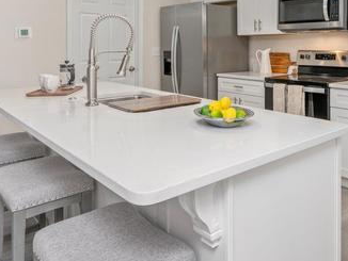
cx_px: 245
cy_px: 47
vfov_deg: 39.9
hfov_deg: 52.4
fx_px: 342
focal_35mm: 34
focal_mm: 16
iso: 400
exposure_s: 1/30
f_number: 9
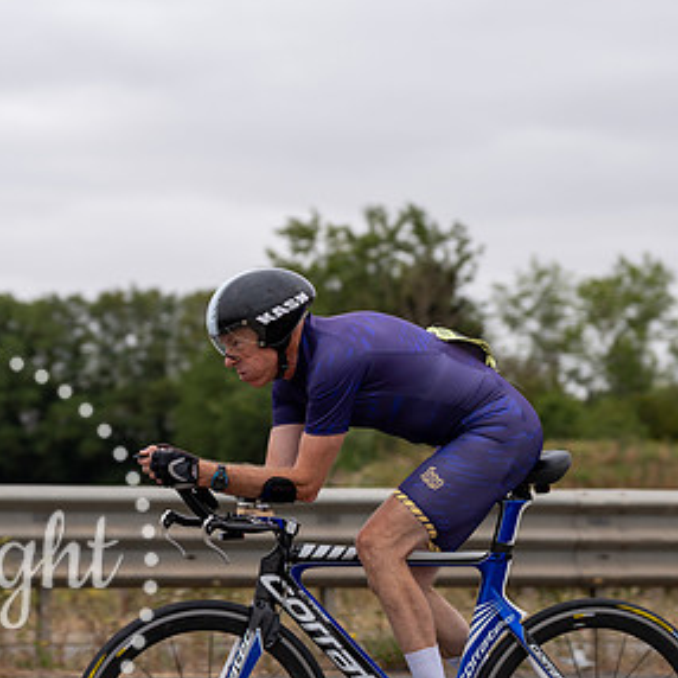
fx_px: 3213
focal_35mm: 145
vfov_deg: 12.0
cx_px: 305
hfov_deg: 12.0
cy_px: 446
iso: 100
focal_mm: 81
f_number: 3.5
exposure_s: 1/800
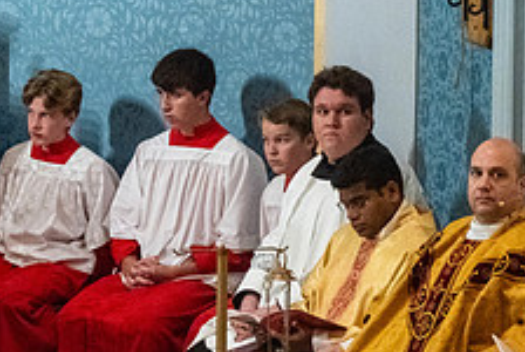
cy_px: 121
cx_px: 558
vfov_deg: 2.7
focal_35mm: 517
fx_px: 7549
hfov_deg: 4.0
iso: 5000
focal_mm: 200
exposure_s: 1/60
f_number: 14
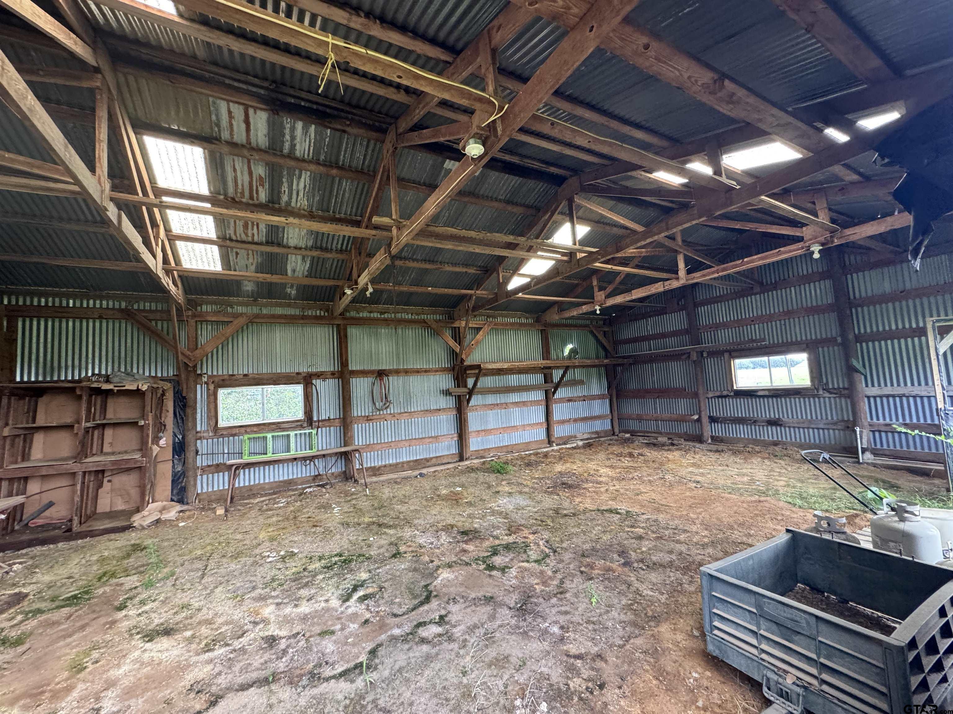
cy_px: 357
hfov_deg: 102.1
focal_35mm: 14
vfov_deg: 85.7
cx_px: 476
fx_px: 385
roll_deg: +4.4
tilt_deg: +3.5
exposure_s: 1/95
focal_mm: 2.22
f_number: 2.2
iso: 320
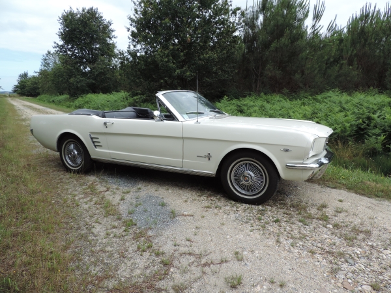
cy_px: 146
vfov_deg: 56.8
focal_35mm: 24
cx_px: 196
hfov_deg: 71.6
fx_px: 271
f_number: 3
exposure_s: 1/640
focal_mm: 4.3
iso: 80
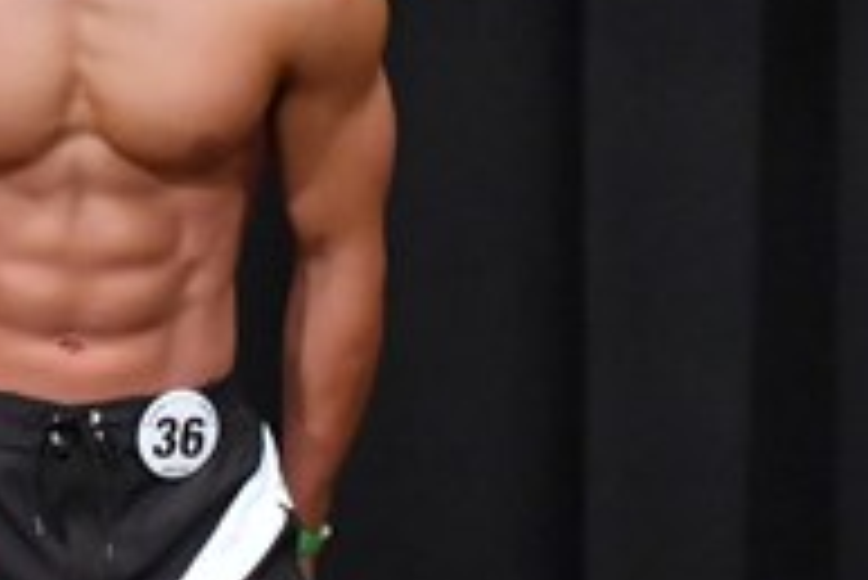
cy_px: 373
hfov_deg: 2.1
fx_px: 23212
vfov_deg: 1.4
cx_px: 394
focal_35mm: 962
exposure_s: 1/400
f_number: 5.6
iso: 8000
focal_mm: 160
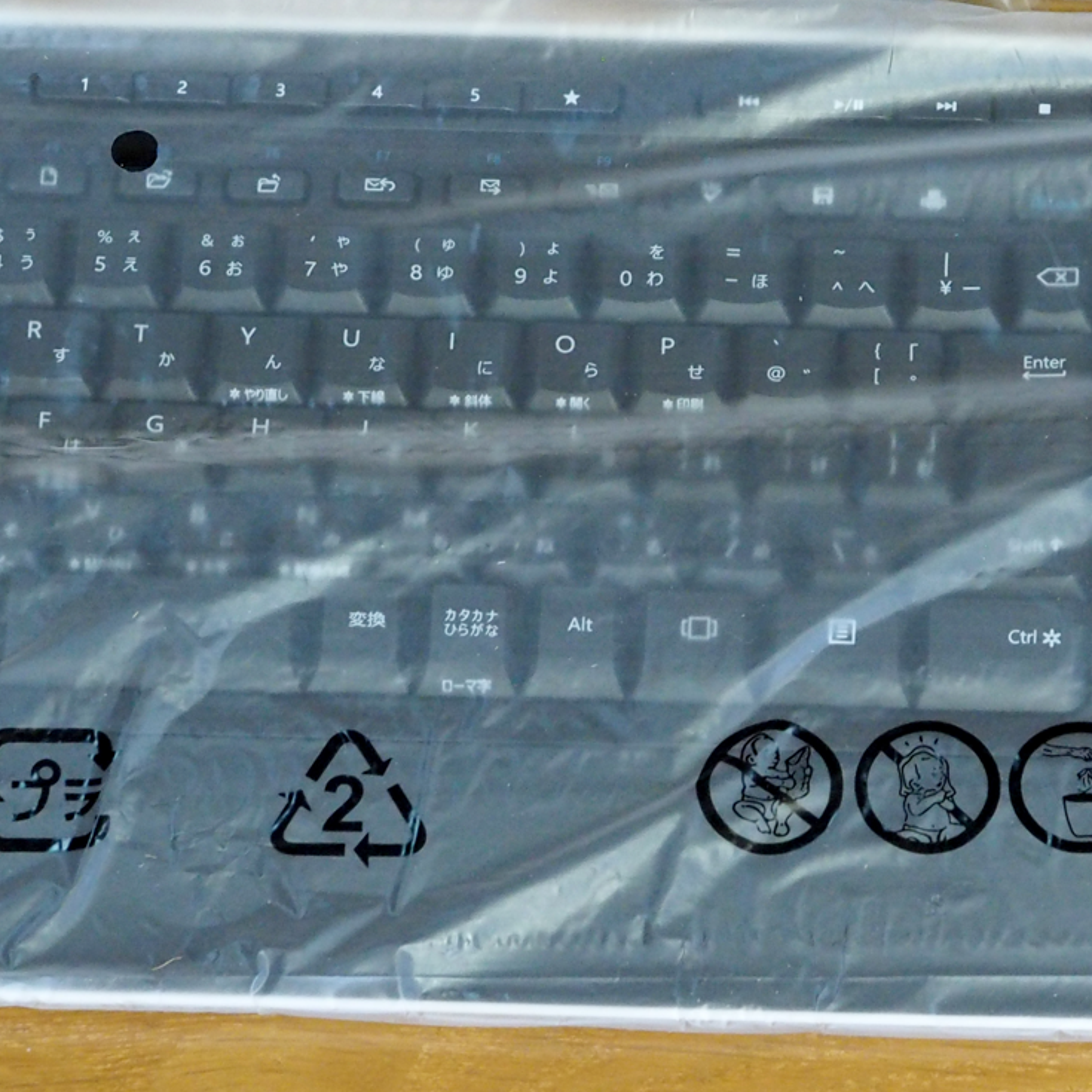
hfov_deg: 6.3
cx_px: 628
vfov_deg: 6.3
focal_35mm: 277
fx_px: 9886
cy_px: 209
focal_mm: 60
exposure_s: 1/20
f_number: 4
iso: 1600
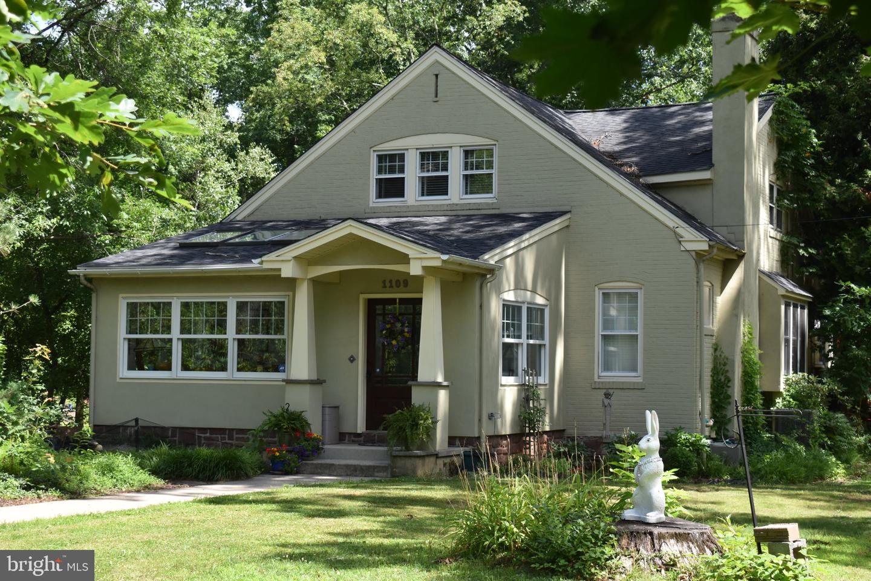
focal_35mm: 60
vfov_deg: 22.6
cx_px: 436
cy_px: 290
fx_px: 1452
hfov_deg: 33.4
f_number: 8
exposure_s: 1/250
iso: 200
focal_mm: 40
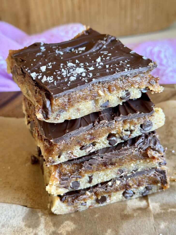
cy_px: 118
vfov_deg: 39.7
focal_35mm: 48
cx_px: 88
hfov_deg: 30.3
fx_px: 325
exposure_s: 1/60
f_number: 1.8
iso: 200
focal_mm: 6.8
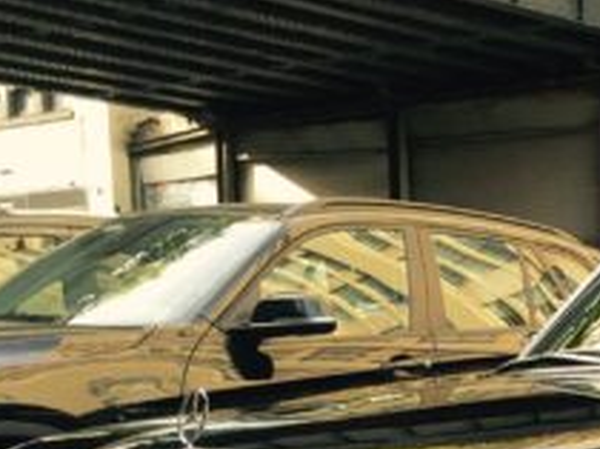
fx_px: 1437
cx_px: 749
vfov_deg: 16.9
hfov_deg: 21.6
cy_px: 549
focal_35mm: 83
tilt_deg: -6.9
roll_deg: -1.3
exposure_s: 1/120
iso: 50
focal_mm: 4.15
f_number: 2.2
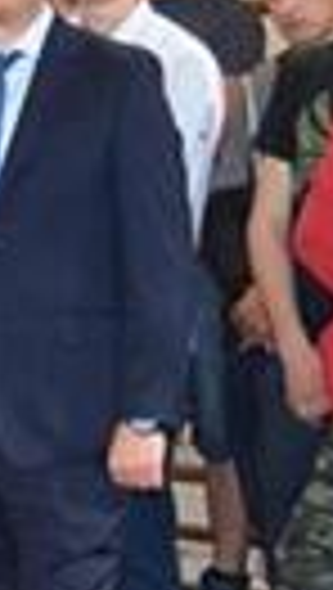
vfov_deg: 9.2
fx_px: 3661
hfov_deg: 5.1
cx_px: -428
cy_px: 194
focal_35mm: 234
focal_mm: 30
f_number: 4.2
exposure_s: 1/60
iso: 560
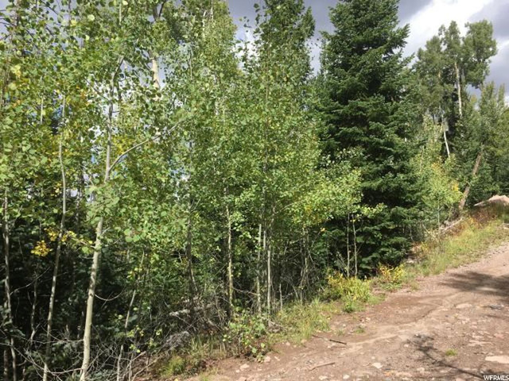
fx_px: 426
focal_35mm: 29
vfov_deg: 48.2
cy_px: 190
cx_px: 254
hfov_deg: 61.7
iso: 25
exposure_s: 1/1040
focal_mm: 4.15
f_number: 2.2
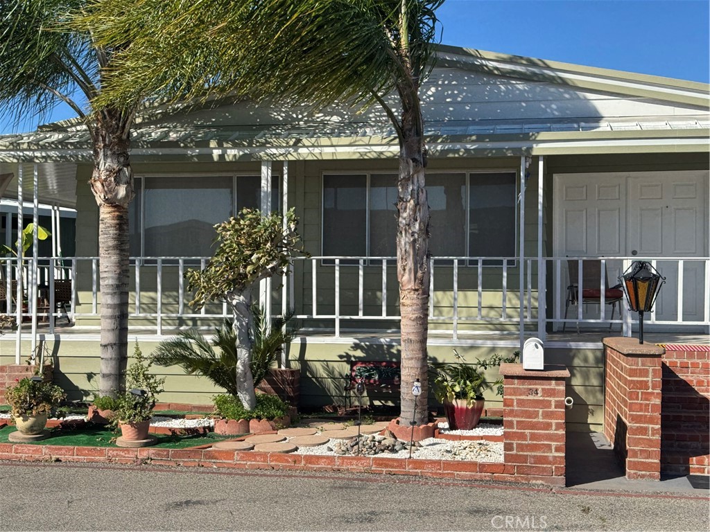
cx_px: 355
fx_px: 985
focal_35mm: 48
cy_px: 266
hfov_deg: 39.7
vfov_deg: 30.3
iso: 64
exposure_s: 1/4310
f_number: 1.78
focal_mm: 6.76
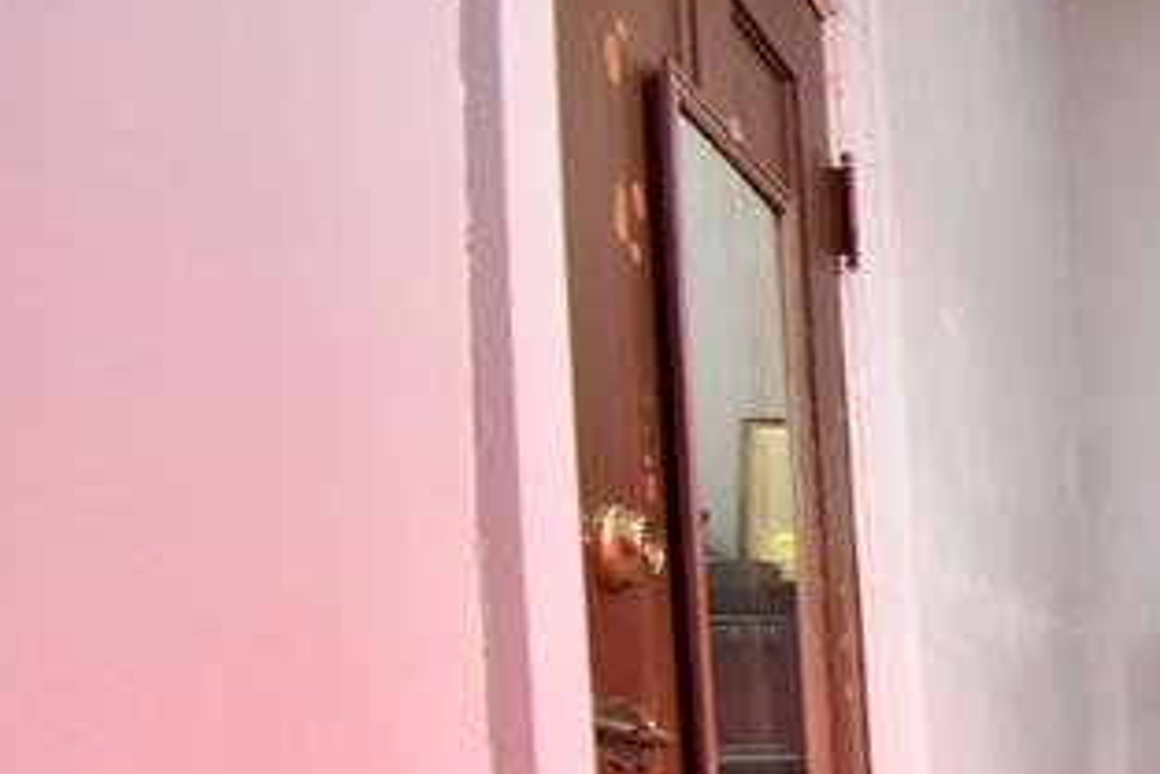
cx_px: 1853
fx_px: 1580
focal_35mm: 49
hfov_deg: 25.9
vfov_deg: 25.2
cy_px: 889
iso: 500
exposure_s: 1/15
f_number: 4.5
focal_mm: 10
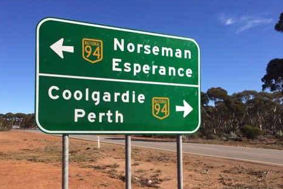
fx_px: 267
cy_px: 117
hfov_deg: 55.7
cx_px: 128
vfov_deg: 38.7
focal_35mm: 34
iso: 32
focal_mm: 4.15
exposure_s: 1/2283
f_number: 2.2
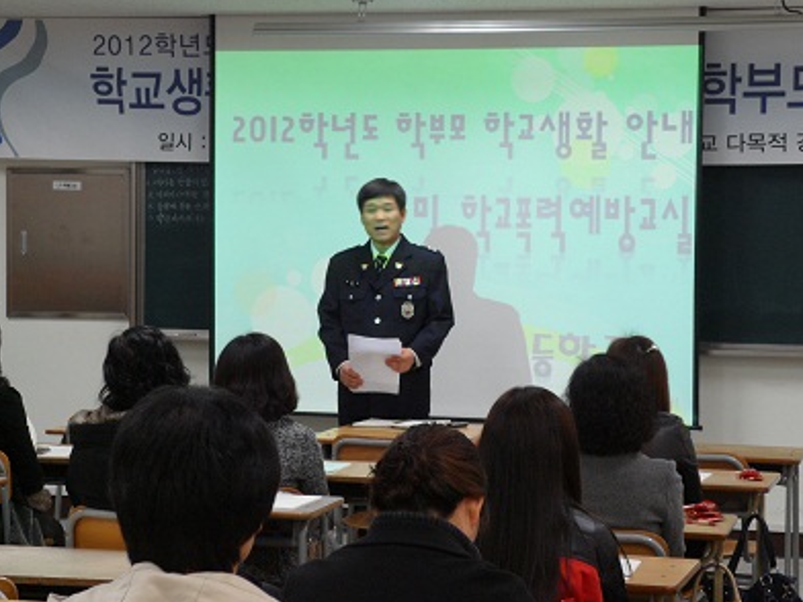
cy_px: 303
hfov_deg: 21.8
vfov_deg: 16.4
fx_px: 2088
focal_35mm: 90
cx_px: 408
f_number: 4.3
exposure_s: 1/20
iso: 200
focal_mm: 15.4
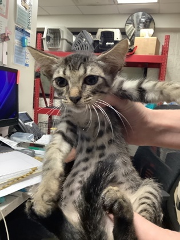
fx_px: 215
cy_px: 120
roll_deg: -4.4
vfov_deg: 58.4
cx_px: 90
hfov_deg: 45.4
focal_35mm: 31
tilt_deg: -6.3
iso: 320
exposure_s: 1/50
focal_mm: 3.3
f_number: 2.4
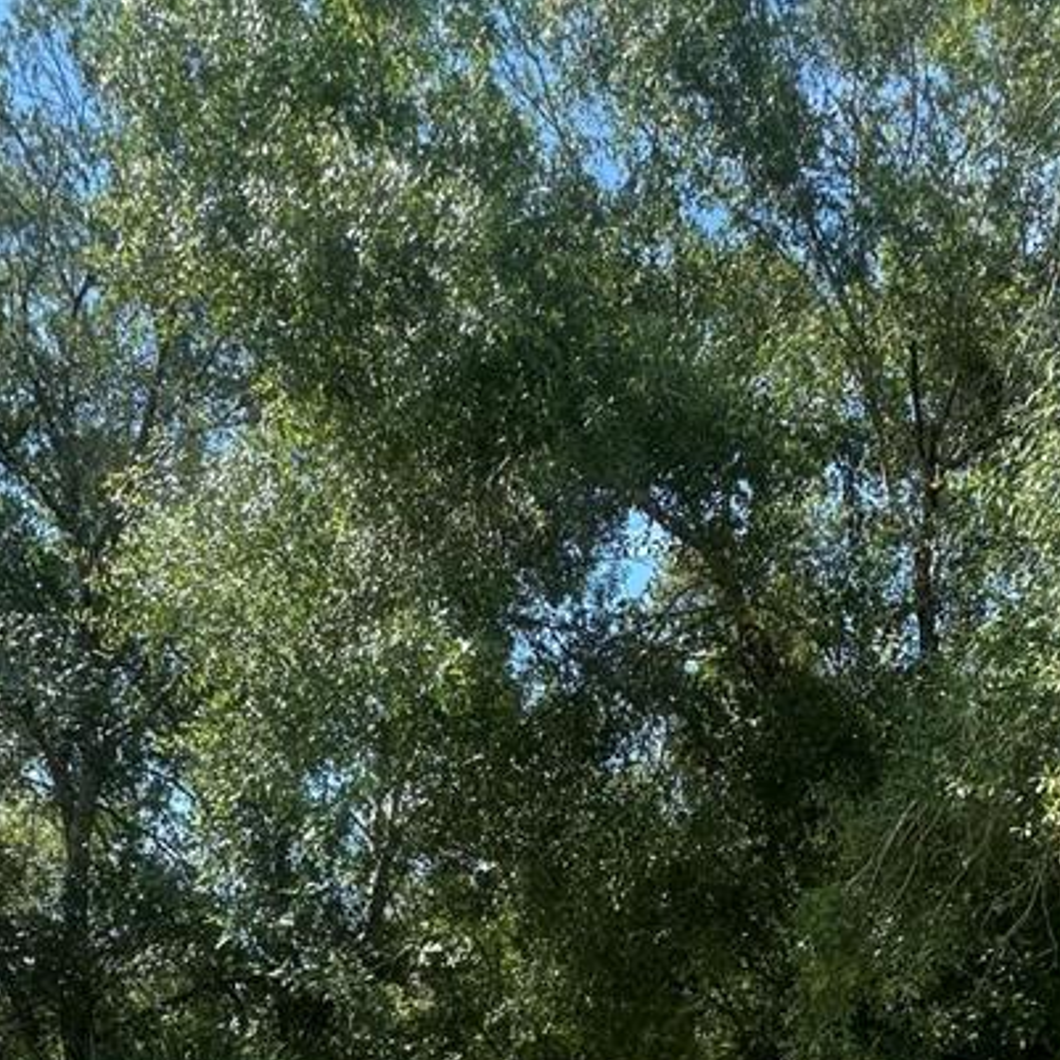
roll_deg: +2.8
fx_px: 1282
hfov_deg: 44.9
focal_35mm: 37
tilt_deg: -0.1
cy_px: 1245
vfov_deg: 36.0
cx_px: 550
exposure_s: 1/1092
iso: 40
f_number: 2.2
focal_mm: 2.22
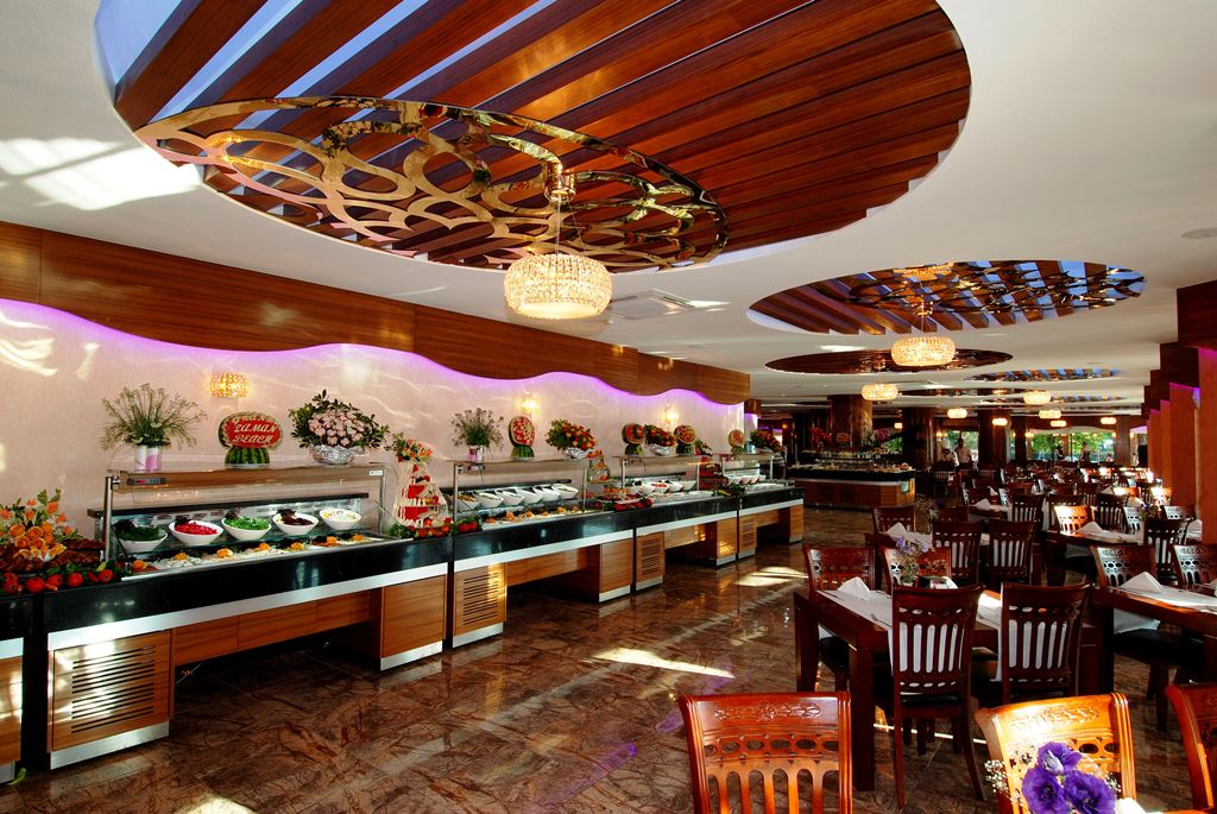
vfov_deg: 67.5
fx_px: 609
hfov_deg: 89.9
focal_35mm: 18
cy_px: 407
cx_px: 608
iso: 100
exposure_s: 1/2.5
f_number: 13
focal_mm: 12
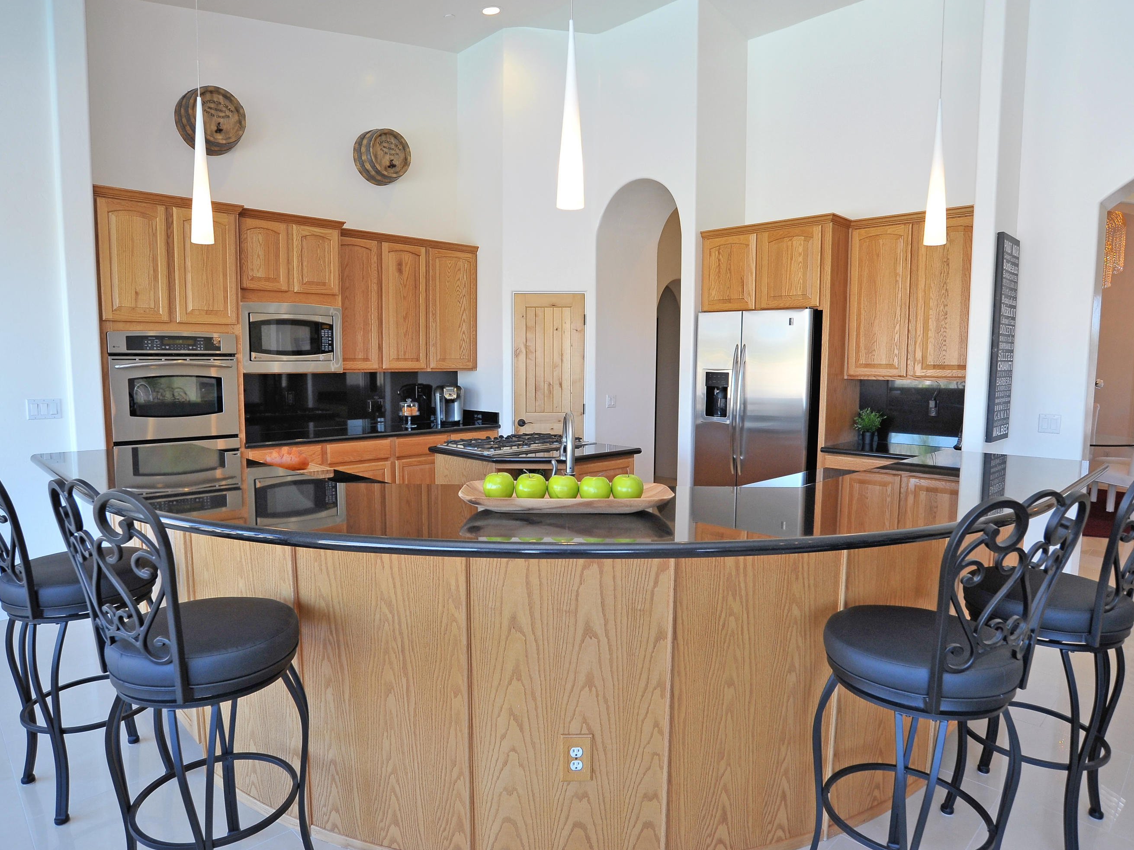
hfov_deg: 76.4
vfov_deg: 61.1
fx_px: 721
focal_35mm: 22
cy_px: 425
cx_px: 566
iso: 800
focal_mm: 20
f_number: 7.1
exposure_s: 1/80
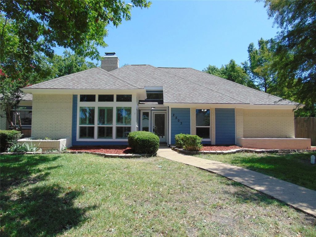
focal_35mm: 25
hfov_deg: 69.4
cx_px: 158
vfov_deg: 54.9
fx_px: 228
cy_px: 118
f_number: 3
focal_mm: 4.5
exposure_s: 1/800
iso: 80
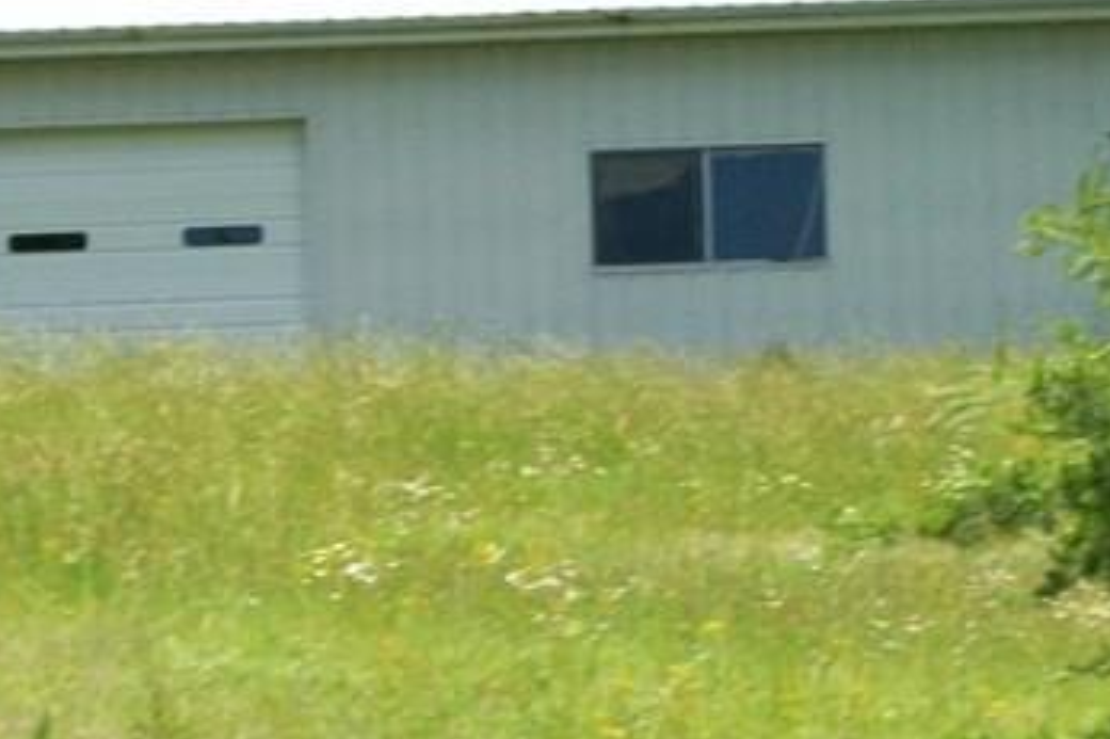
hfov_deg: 9.6
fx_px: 6626
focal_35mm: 215
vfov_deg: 6.4
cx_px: 275
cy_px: 563
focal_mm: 11.6
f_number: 3.8
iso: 64
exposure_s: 1/400
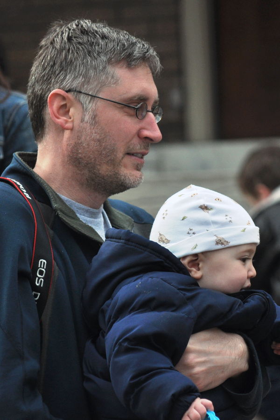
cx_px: 140
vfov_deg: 9.1
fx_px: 2625
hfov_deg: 6.1
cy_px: 210
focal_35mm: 225
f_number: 5
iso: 400
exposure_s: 1/1250
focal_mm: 150
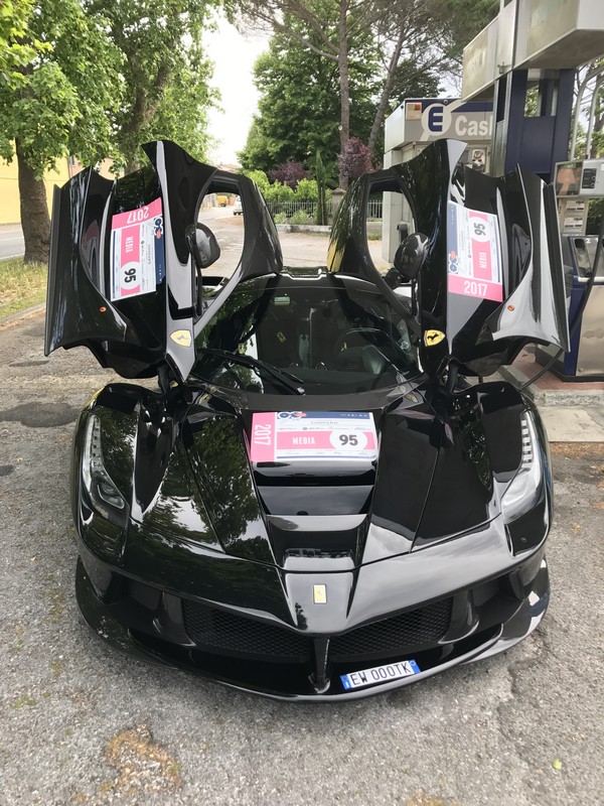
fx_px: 651
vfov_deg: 63.4
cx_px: 302
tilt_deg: -16.5
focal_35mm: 28
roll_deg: +1.0
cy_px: 403
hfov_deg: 49.7
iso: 20
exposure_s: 1/105
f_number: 1.8
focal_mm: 3.99
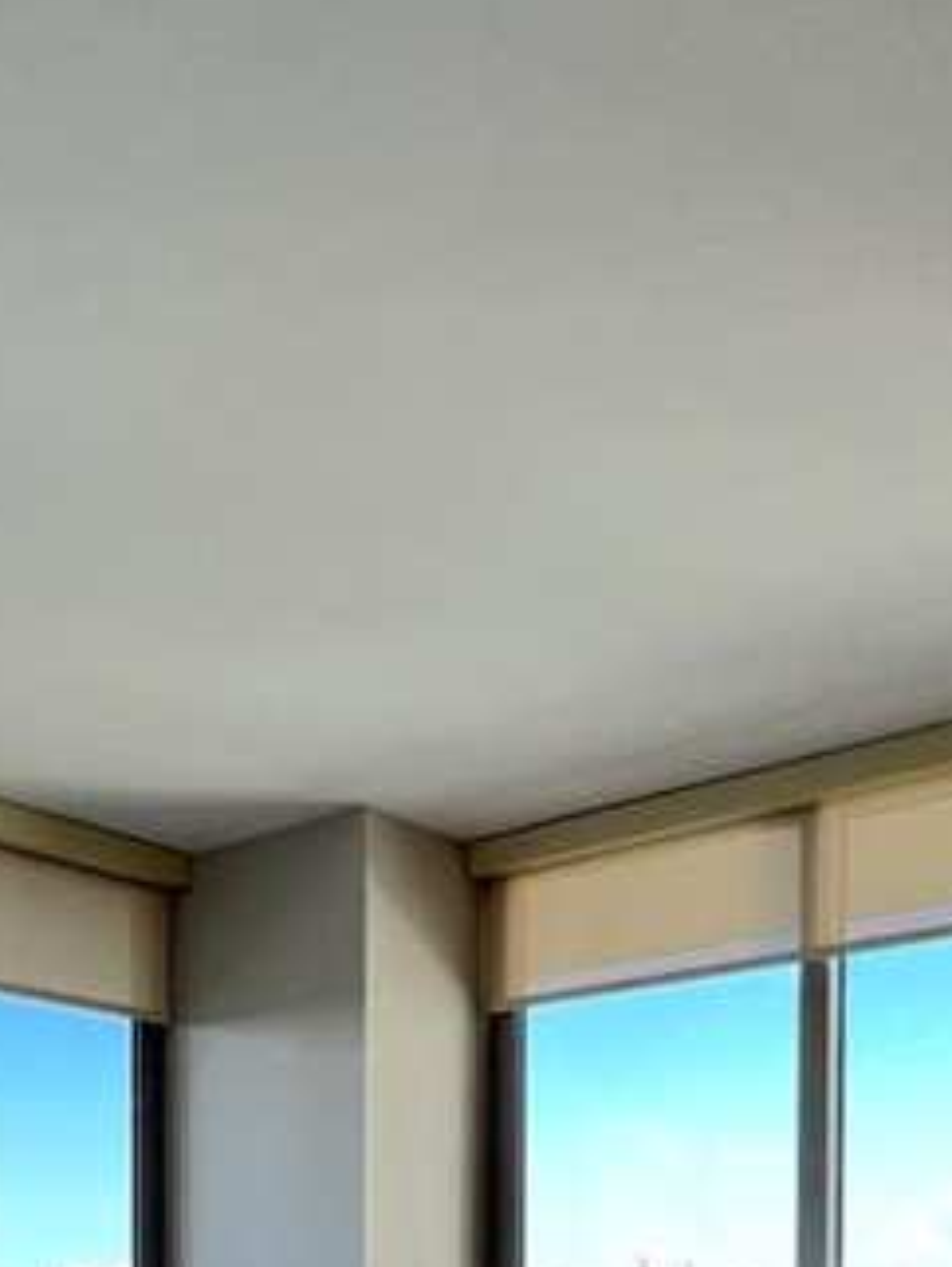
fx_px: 1575
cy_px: 1373
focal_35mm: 43
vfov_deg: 37.2
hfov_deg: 32.9
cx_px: 224
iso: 100
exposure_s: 1/120
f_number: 1.8
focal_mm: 1.57
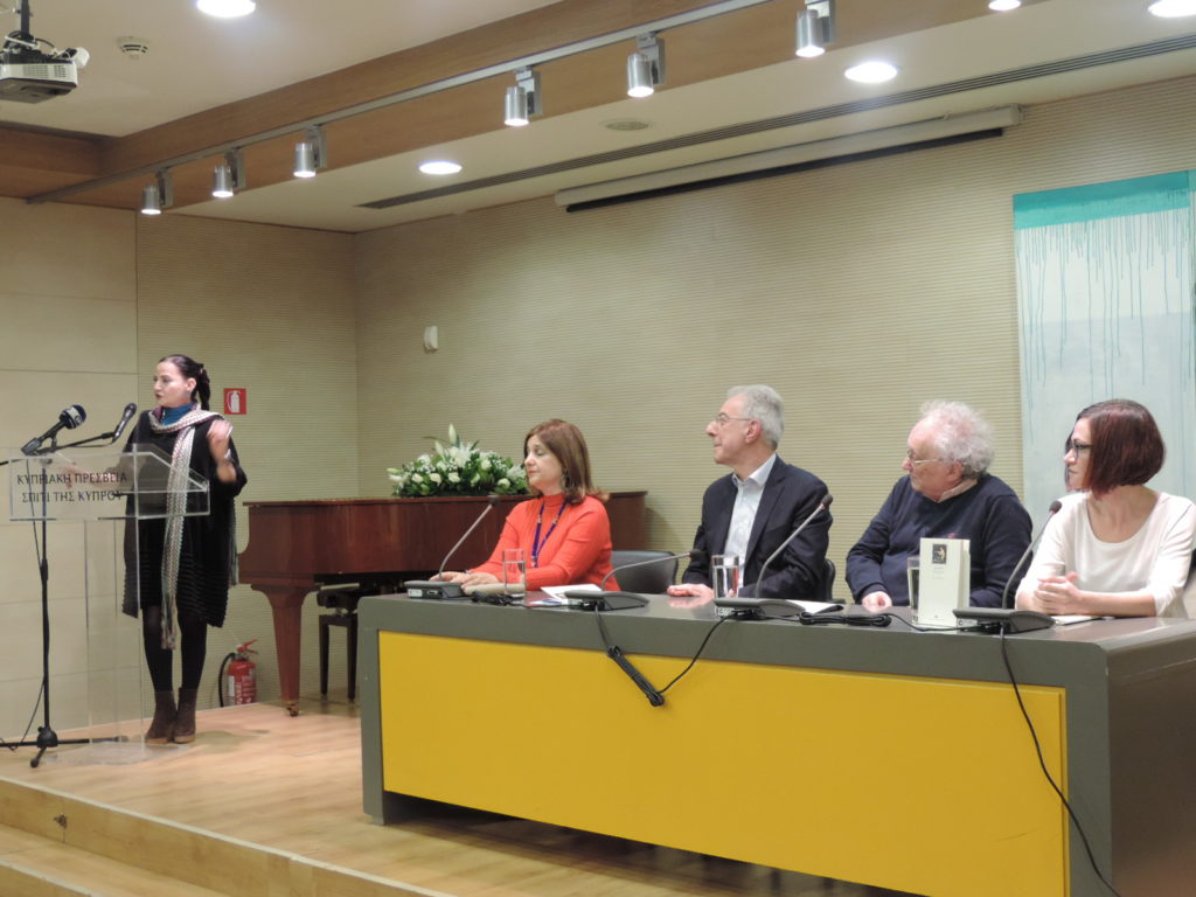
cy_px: 448
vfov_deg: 30.9
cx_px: 598
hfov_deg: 40.4
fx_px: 1624
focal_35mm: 47
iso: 400
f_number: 3.5
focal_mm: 8.3
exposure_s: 1/20
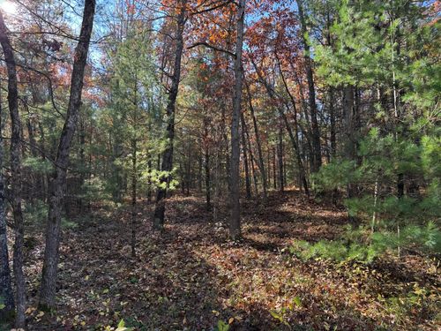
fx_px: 306
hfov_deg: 71.6
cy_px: 166
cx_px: 220
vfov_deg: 56.8
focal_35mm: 24
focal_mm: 6.76
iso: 64
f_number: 1.78
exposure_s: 1/248
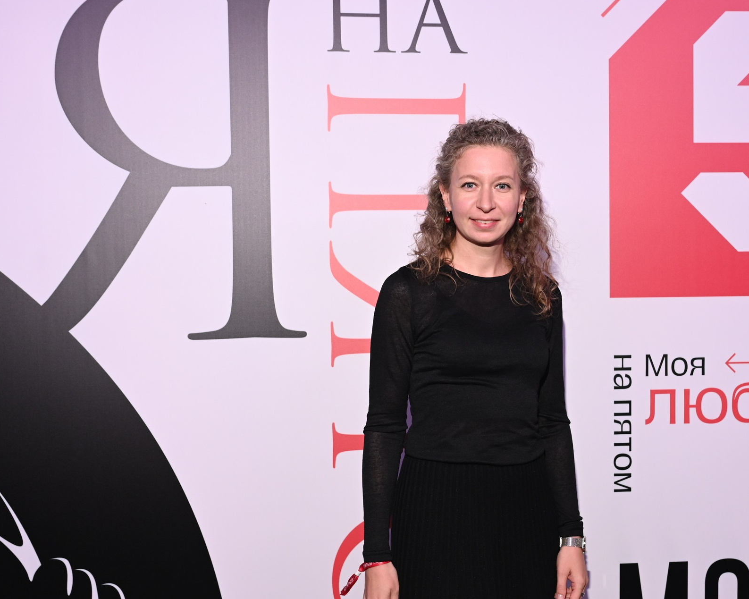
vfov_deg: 28.6
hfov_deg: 35.1
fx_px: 1175
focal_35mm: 53
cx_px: 479
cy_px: 315
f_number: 5
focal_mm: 35
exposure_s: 1/125
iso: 640
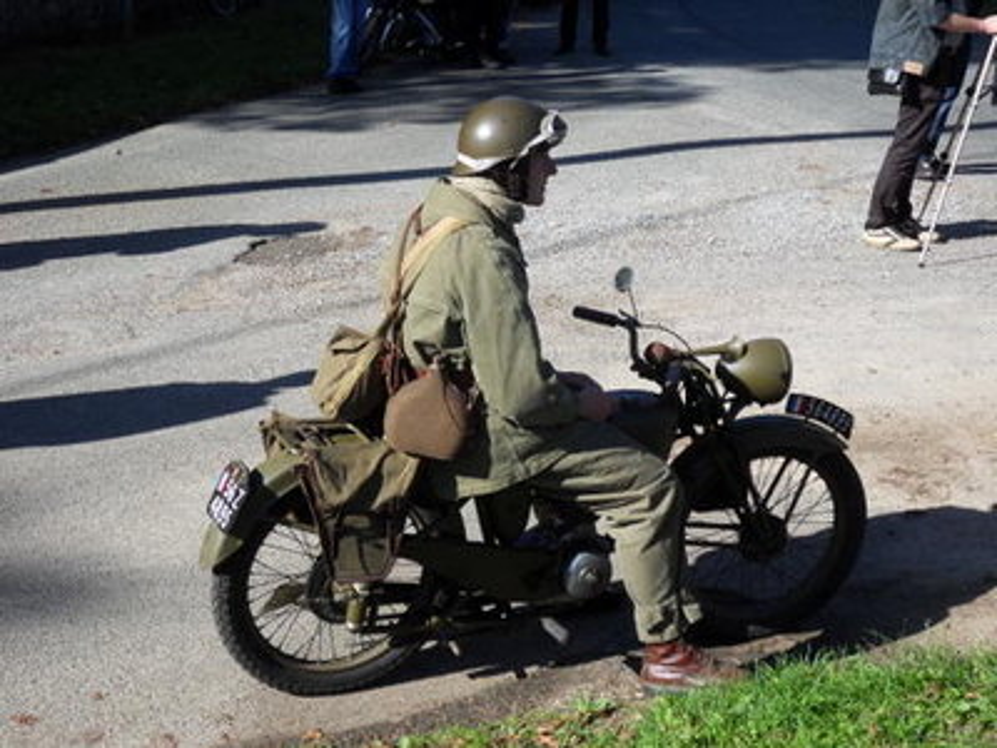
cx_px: 498
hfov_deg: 28.6
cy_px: 374
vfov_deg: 21.6
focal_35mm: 68
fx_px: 1959
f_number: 5.1
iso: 80
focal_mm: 12.2
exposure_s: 1/350
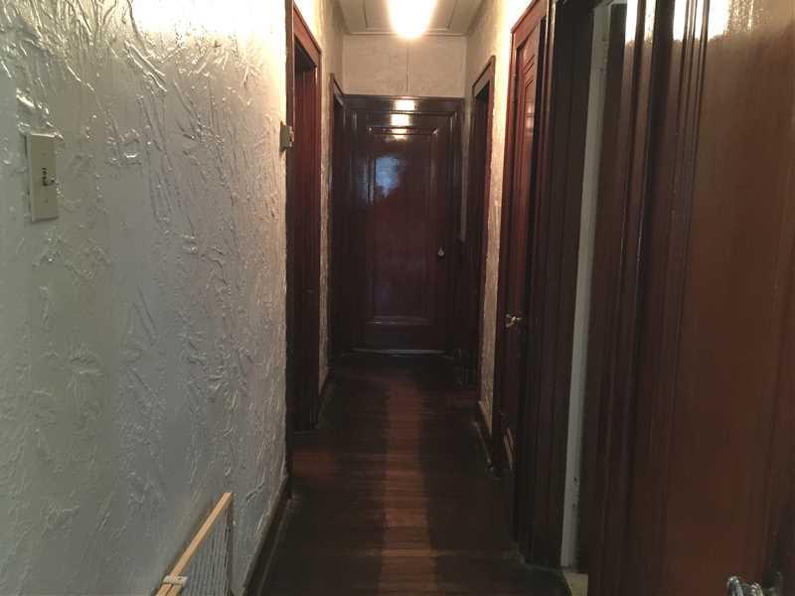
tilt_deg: -9.9
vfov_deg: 48.2
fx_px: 666
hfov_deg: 61.7
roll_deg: -2.2
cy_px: 298
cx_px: 398
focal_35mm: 29
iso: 160
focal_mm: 4.15
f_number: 2.2
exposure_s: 1/4
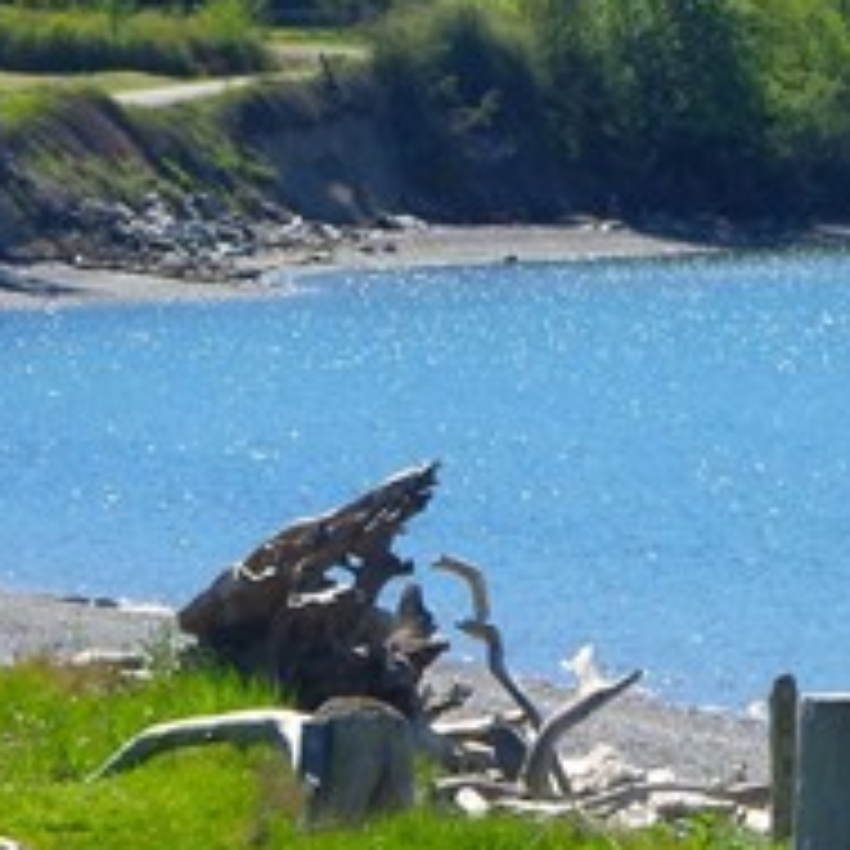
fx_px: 10196
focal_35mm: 367
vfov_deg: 4.8
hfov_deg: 4.8
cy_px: 483
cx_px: 879
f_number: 11
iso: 200
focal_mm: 50
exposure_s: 1/200
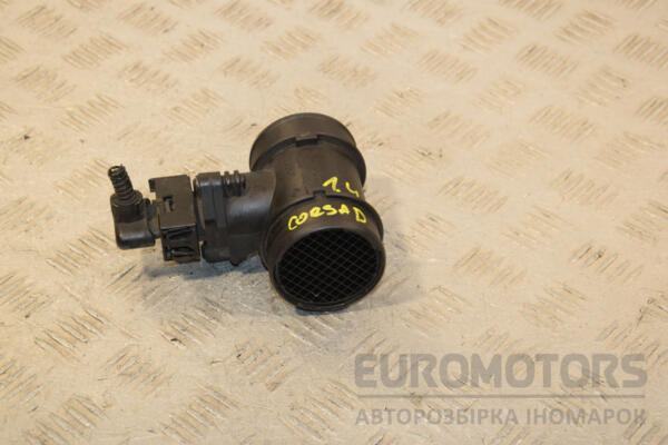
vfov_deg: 17.5
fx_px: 1447
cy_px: 222
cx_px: 334
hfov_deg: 26.0
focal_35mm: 78
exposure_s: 1/200
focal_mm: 52
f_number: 7.1
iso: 800
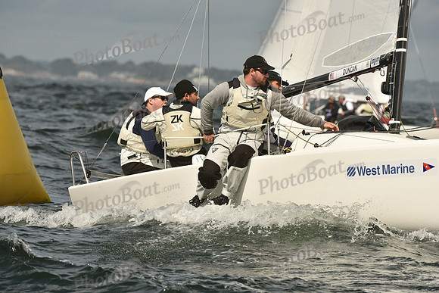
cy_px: 146
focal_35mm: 400
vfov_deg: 3.4
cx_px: 220
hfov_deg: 5.2
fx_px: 4879
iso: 320
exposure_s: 1/1250
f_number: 10
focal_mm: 400
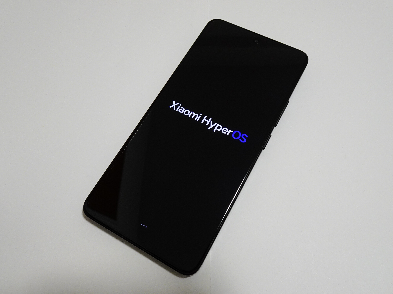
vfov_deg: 48.2
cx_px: 196
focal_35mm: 29
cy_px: 147
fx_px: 329
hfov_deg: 61.7
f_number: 3.5
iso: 200
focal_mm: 4.96
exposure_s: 1/13
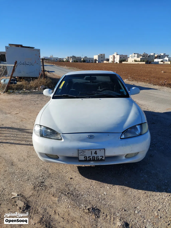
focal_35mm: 24
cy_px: 114
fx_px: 158
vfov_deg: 71.6
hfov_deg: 56.8
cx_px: 86
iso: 40
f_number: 1.8
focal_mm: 5.23
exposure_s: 1/1963
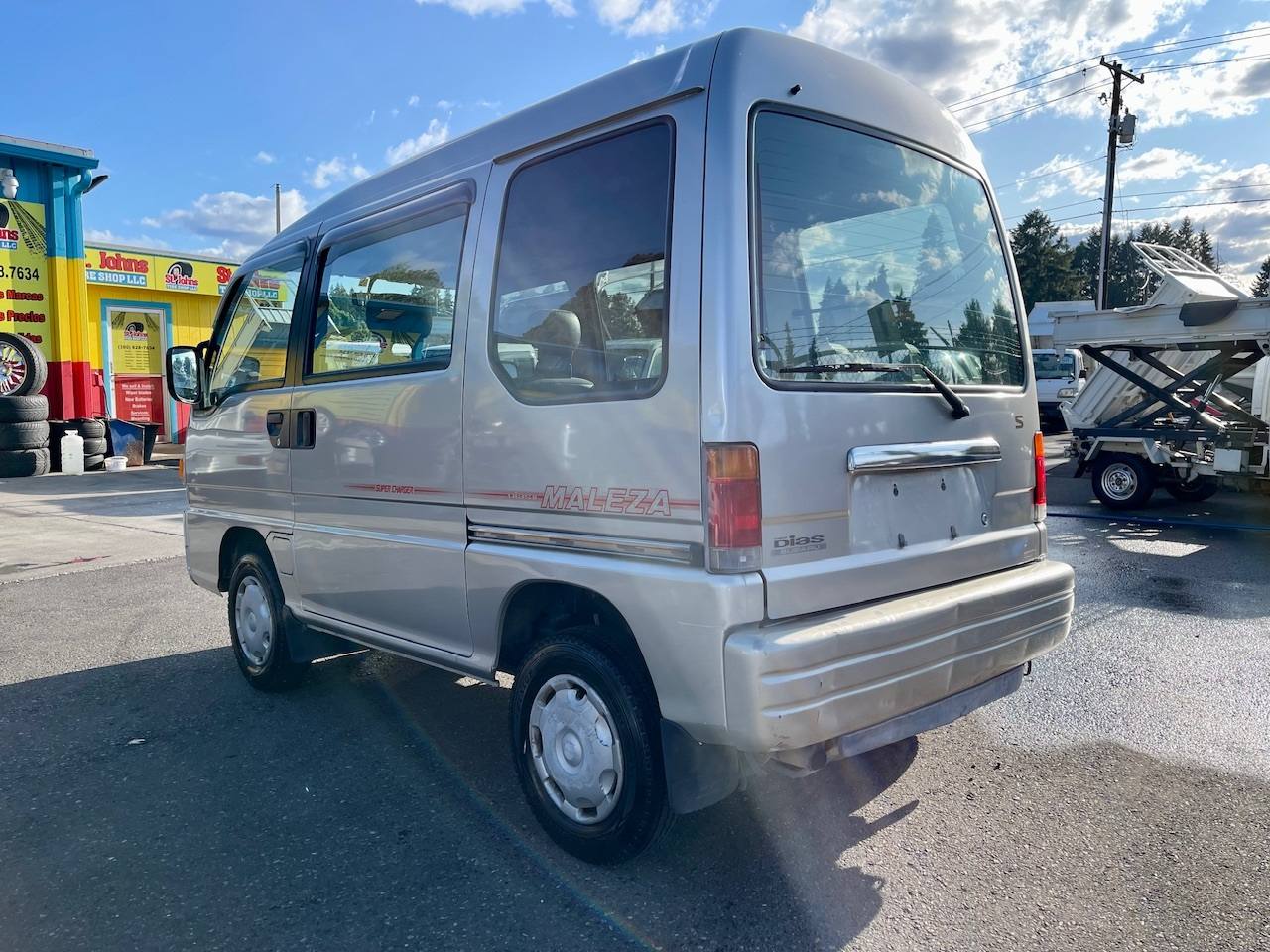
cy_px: 476
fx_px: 917
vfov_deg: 54.9
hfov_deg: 69.4
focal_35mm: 25
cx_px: 635
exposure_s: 1/1513
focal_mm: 5.1
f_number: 1.6
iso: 32
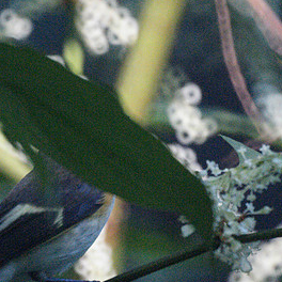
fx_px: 12913
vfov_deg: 1.3
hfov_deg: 1.3
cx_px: 84
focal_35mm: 1401
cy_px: 194
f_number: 8
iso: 6400
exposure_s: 1/250
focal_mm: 500
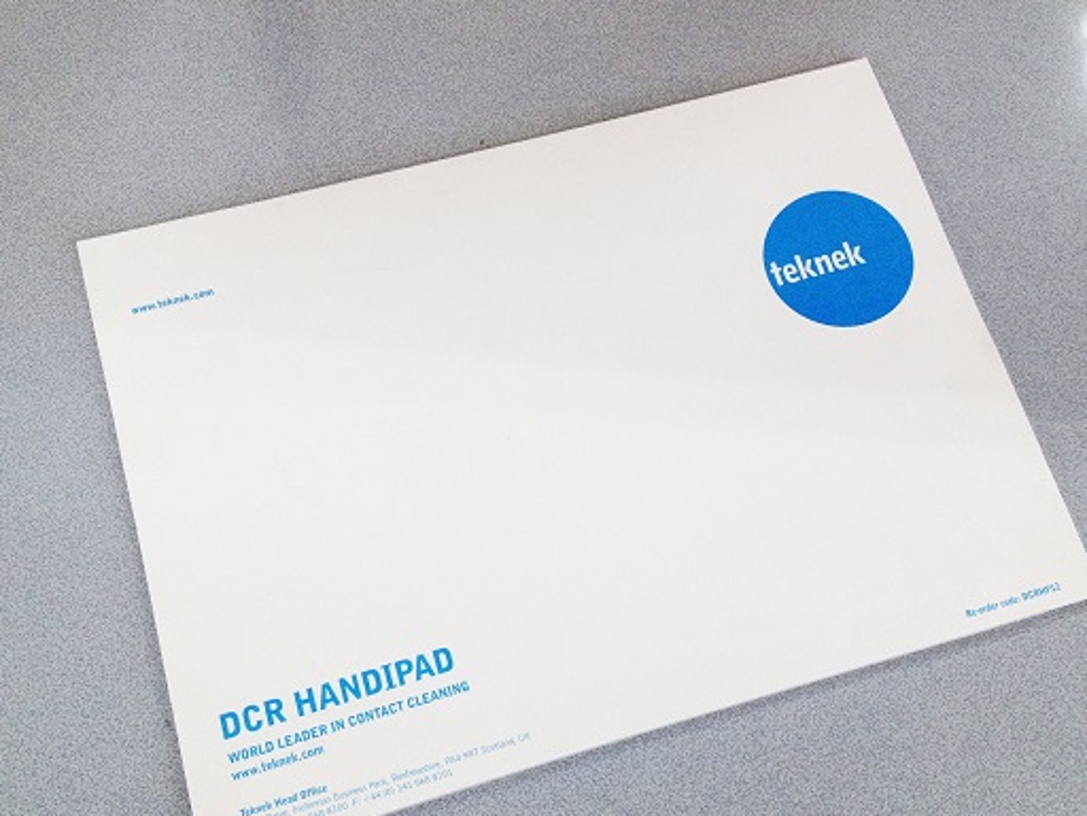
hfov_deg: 45.8
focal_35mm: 41
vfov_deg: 35.1
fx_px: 1287
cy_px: 459
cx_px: 552
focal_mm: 4.28
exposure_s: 1/120
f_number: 2.4
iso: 100
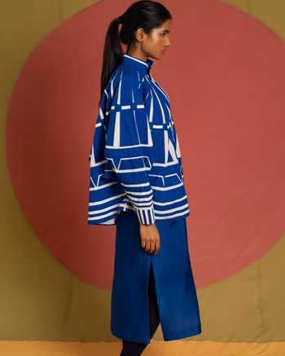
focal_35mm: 49
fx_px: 516
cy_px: 204
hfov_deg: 30.9
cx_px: 142
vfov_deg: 38.0
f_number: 2.8
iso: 1250
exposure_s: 1/250
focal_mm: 43
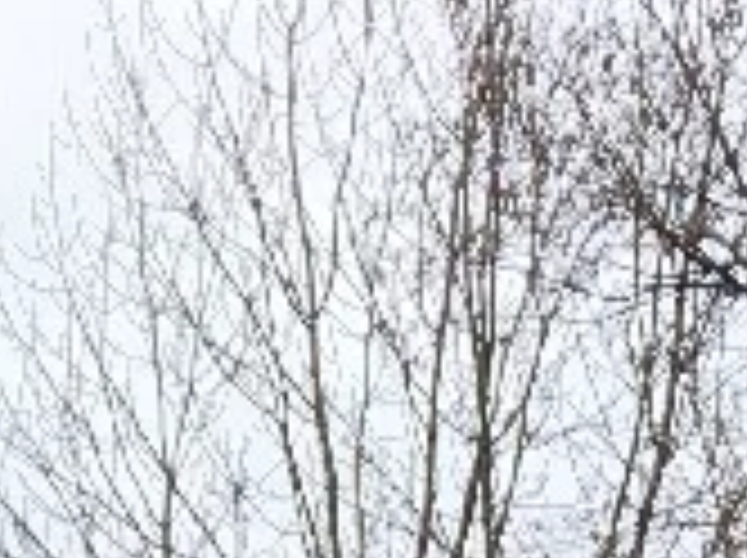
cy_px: 2007
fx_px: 4525
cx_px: 986
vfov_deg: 6.2
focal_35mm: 210
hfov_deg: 9.3
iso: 25
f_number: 2.2
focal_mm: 4.15
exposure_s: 1/126
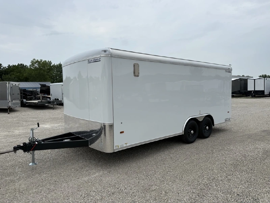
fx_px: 187
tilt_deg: -4.7
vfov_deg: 56.8
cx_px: 135
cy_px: 102
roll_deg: +1.5
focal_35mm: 24
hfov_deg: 71.6
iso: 80
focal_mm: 6.76
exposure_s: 1/3021
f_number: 1.78
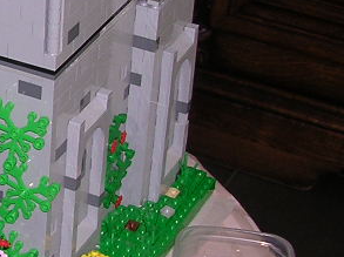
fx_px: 1320
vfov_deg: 11.1
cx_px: -135
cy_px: 72
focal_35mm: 133
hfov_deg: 14.1
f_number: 2.8
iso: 100
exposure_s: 1/60.1
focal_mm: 5.8
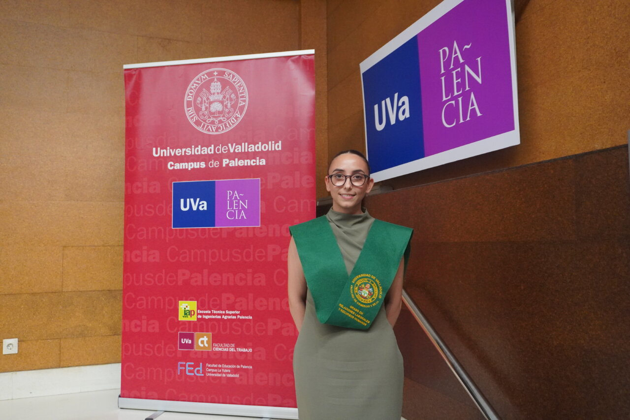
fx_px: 525
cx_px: 315
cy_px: 210
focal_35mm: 30
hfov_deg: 61.9
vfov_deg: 43.6
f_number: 4
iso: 3200
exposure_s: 1/160
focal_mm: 20
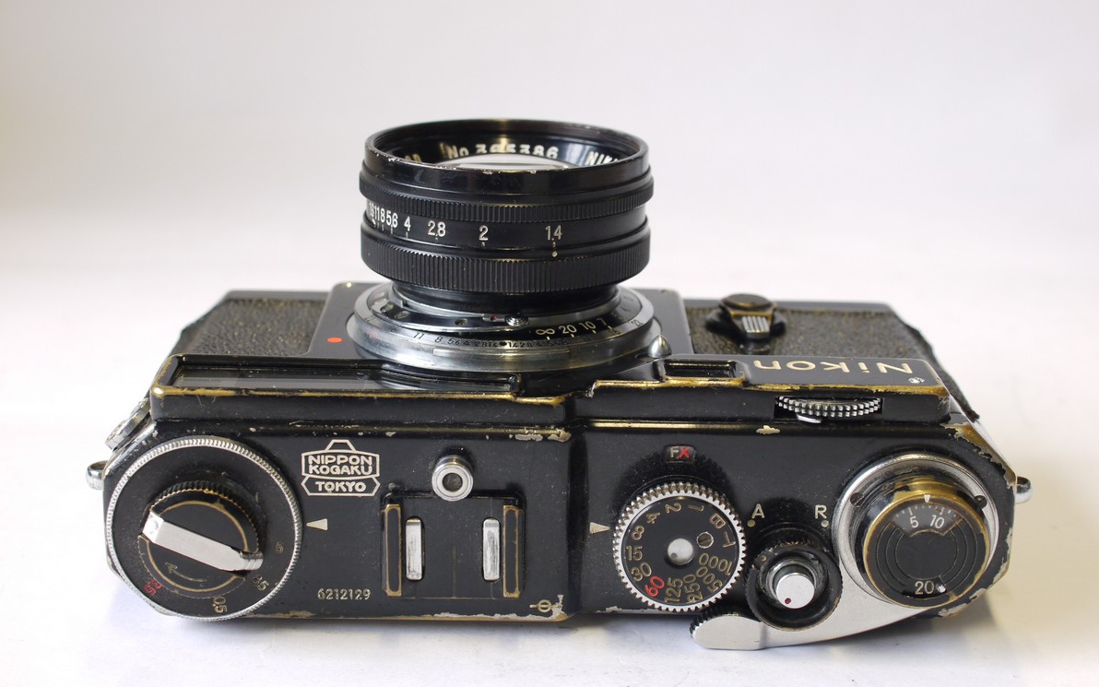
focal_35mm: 64
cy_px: 376
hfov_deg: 32.0
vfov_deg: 20.3
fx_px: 1917
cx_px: 552
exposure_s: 1/40
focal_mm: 30
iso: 400
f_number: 6.3
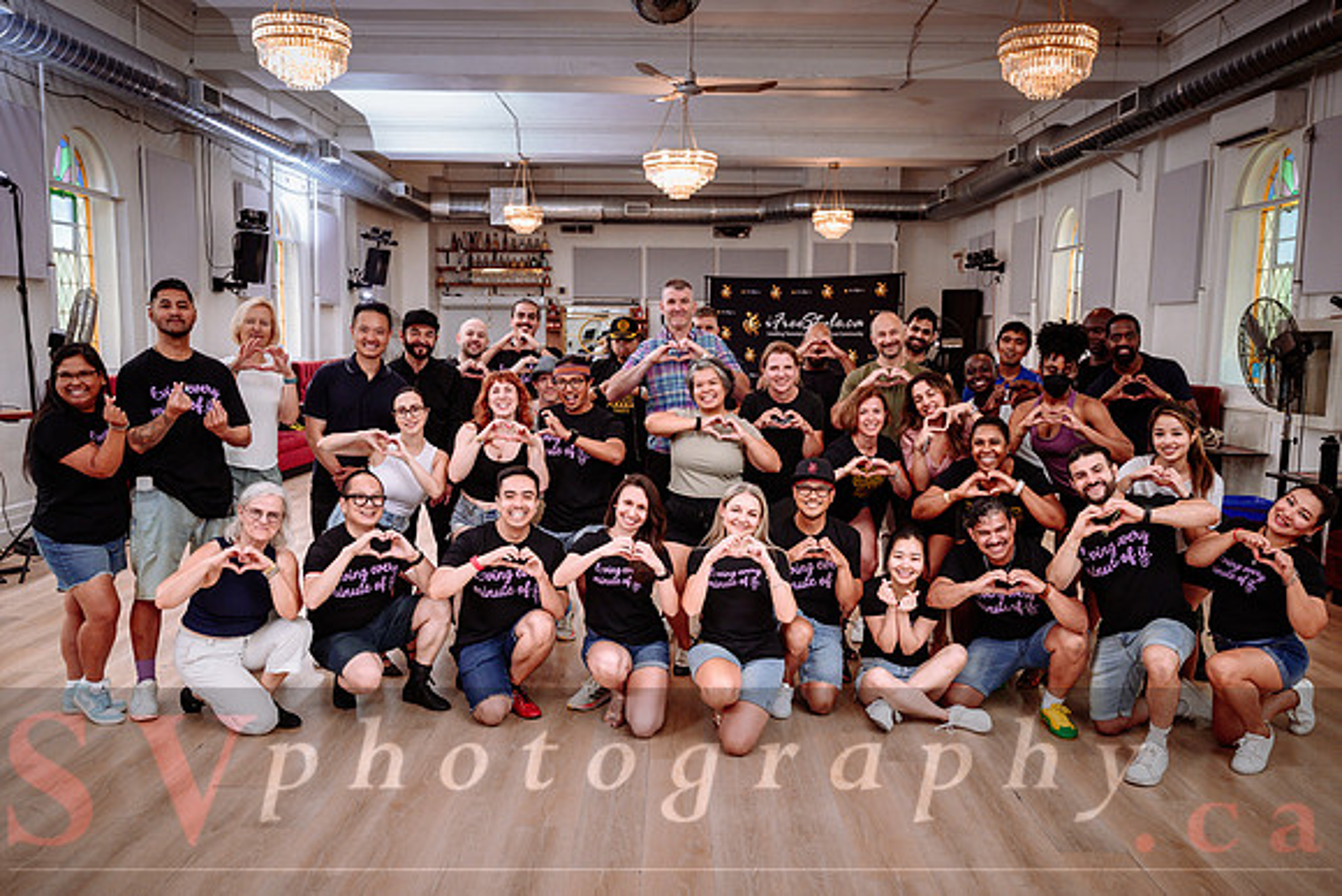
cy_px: 491
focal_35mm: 29
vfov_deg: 44.9
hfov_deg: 63.5
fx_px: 1083
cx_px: 671
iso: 1600
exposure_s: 1/250
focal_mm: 26.5
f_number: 3.2
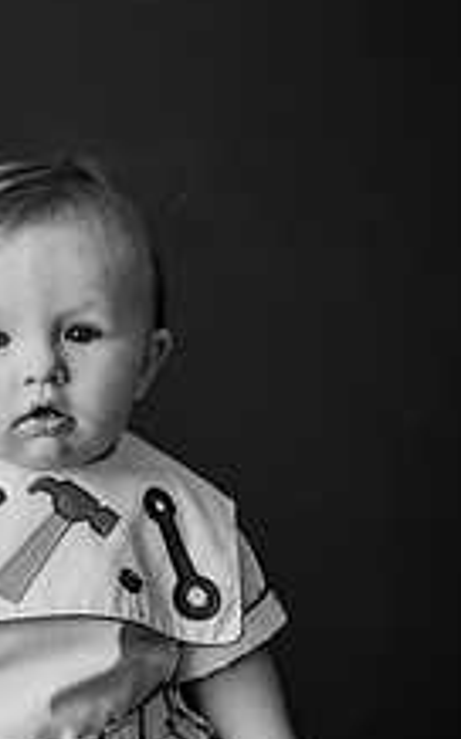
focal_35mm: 105
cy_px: 332
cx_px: 98
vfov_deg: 19.8
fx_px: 2113
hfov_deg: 12.4
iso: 100
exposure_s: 1/200
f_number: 2.5
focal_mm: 50
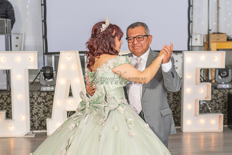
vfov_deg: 16.4
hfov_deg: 24.4
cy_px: 118
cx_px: 152
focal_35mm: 83
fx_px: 534
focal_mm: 36
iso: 500
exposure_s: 1/160
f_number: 3.5
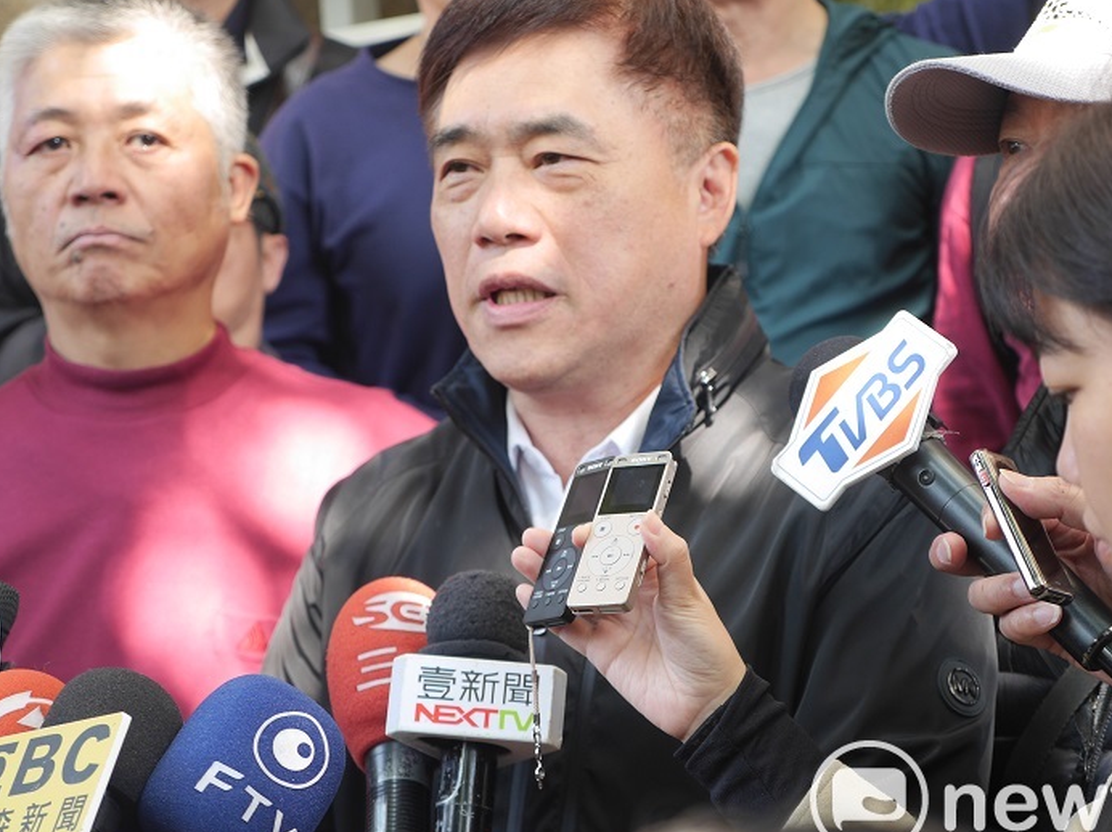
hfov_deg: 22.8
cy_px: 364
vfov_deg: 17.1
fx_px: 2761
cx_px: 596
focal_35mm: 86
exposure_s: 1/80
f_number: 2.8
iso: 200
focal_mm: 35
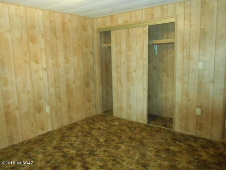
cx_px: 113
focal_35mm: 29
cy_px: 85
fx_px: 189
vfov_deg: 48.2
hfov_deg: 61.7
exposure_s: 1/25
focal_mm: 5.2
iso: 1250
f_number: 4
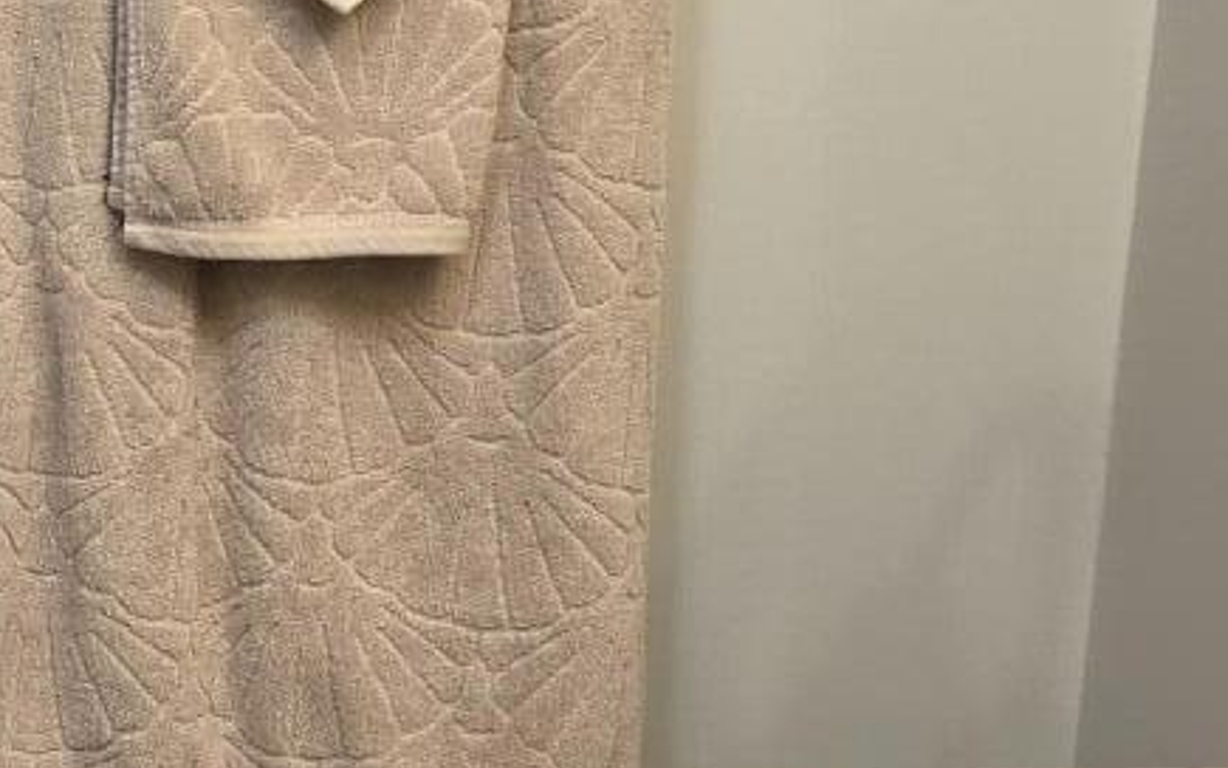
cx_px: -864
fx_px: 3749
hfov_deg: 16.2
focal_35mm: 112
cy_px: 491
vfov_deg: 11.7
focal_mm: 6.3
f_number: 1.7
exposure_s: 1/120
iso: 160
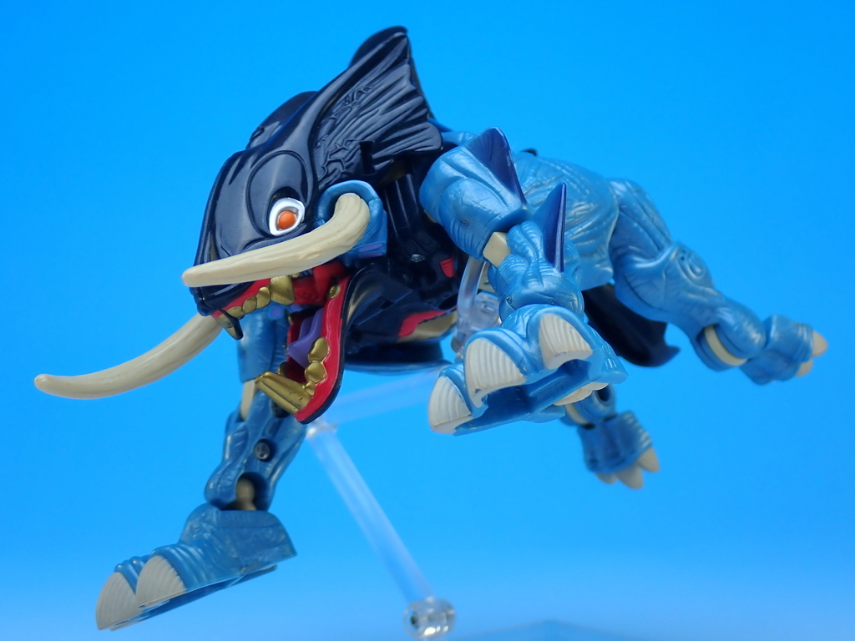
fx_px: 1531
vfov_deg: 23.7
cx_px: 428
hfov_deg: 31.2
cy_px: 320
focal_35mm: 62
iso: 100
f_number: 3.6
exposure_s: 1/40
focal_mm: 11.09
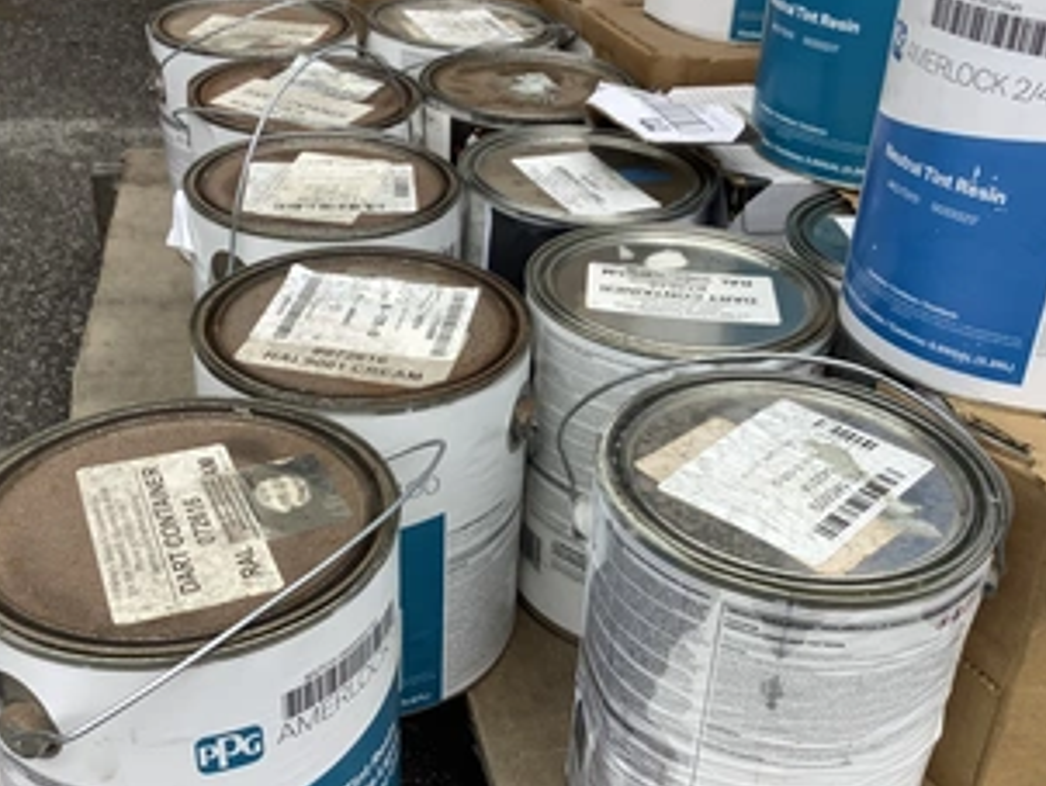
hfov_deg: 45.7
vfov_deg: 35.2
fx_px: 1240
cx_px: 533
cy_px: 429
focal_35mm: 41
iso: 25
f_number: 2.4
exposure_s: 1/141
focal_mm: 3.3
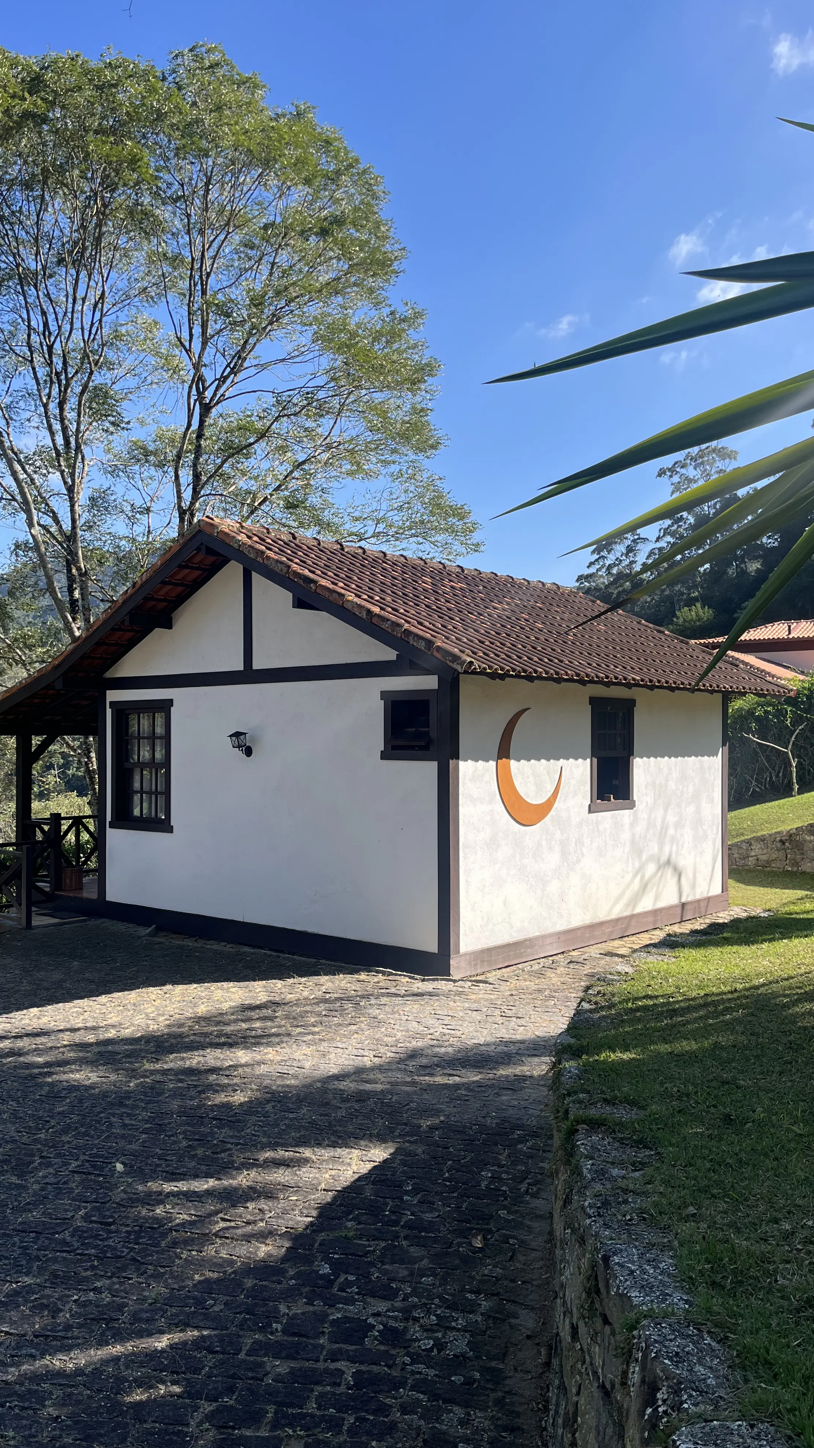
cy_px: 739
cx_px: 355
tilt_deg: +0.0
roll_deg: -0.1
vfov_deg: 66.1
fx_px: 1113
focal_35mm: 29
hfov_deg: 40.1
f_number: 1.6
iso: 50
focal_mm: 5.1
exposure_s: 1/1862
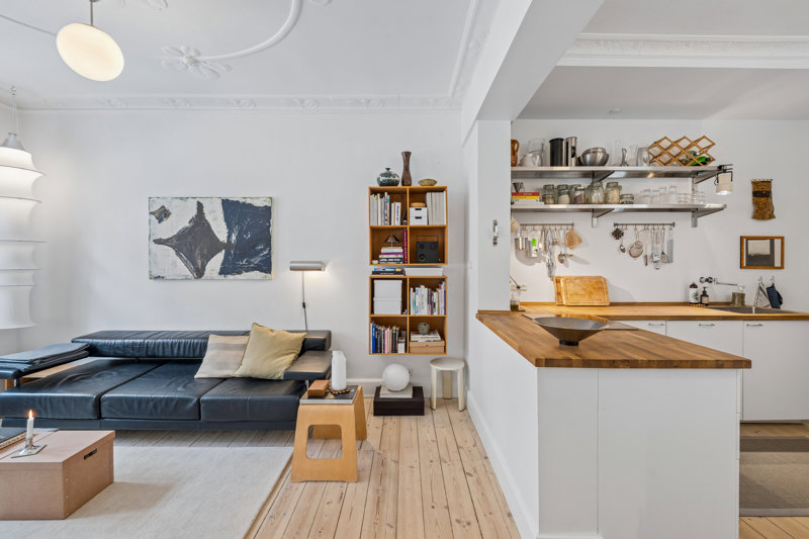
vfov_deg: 77.3
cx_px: 404
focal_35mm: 15
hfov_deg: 100.4
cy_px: 270
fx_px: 337
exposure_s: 1/3.33
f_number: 9
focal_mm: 15
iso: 125
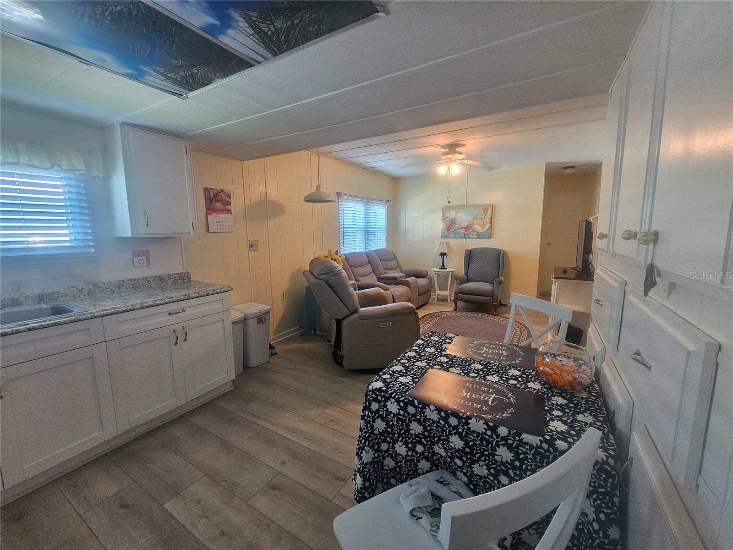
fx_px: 275
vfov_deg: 89.9
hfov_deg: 106.2
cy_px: 275
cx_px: 366
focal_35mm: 13
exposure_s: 1/60
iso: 400
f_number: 2.2
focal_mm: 2.2
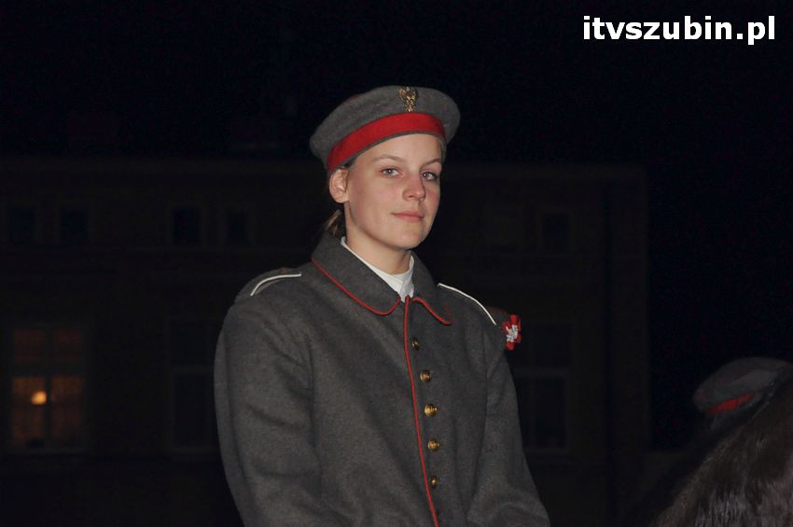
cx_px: 396
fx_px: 3466
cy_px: 264
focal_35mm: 158
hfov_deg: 13.1
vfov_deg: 8.7
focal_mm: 105
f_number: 8
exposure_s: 1/60
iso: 2500
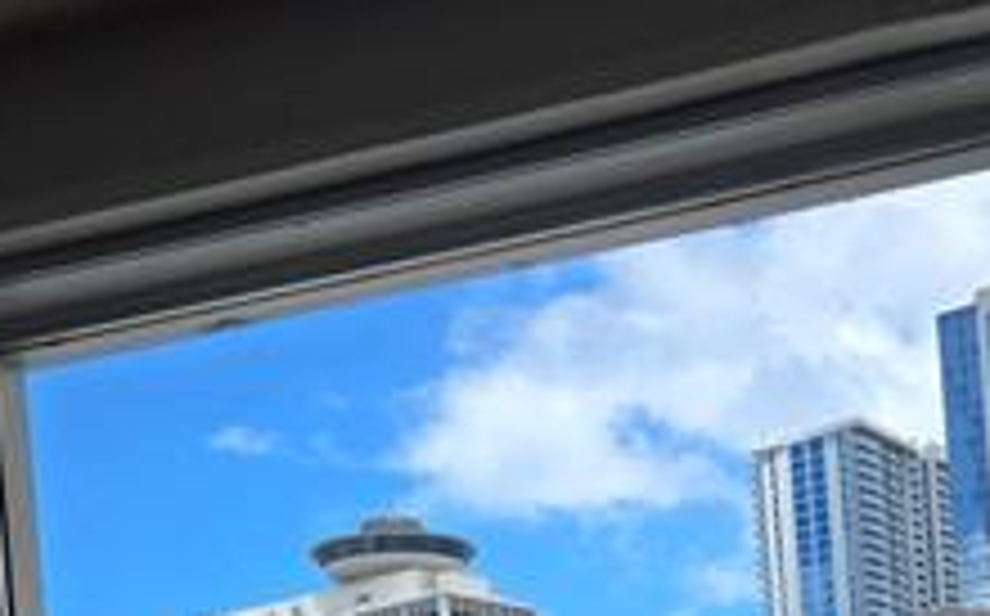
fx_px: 1914
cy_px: 967
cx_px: 860
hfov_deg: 28.1
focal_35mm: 71
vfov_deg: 16.4
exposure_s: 1/2715
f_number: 1.8
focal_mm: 5.4
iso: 80
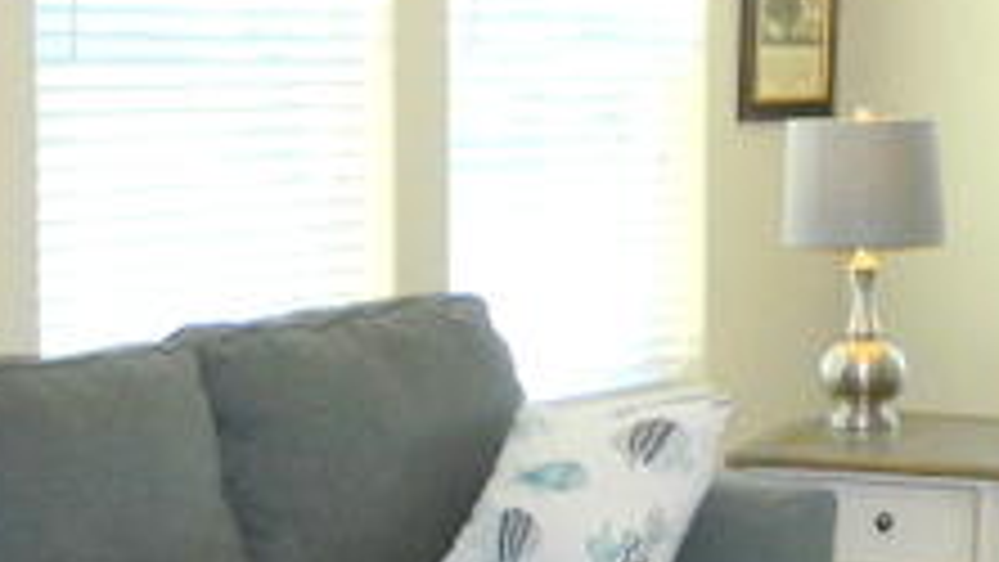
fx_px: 2597
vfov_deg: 12.4
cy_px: 274
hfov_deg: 21.7
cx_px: 688
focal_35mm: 98
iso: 110
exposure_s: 1/50
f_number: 3.1
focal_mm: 4.5
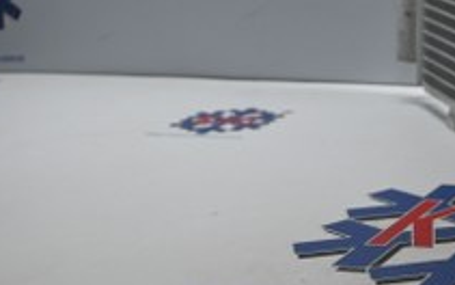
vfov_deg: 11.6
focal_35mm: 108
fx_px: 1345
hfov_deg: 17.7
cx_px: 623
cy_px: -125
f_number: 4.2
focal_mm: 25
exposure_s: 1/40
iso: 160
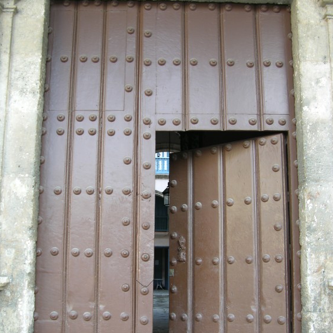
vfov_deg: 39.8
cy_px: 203
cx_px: 166
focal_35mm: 42
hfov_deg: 40.0
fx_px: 457
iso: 50
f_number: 2.8
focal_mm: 8.9
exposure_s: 1/12.1
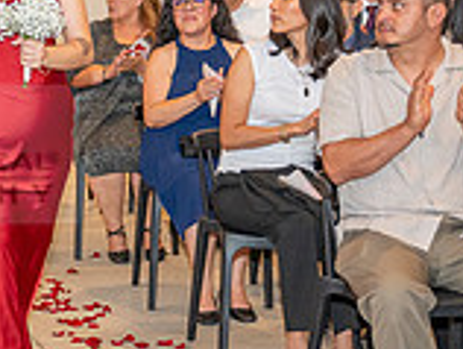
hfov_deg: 14.7
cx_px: -170
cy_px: 154
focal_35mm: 127
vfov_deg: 11.7
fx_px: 1701
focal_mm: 36
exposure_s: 1/200
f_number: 2.8
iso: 1000
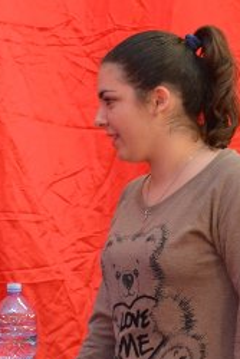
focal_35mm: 287
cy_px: 132
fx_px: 2869
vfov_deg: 7.2
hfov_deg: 4.8
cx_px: -33
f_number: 5.3
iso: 2000
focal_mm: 75
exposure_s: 1/60
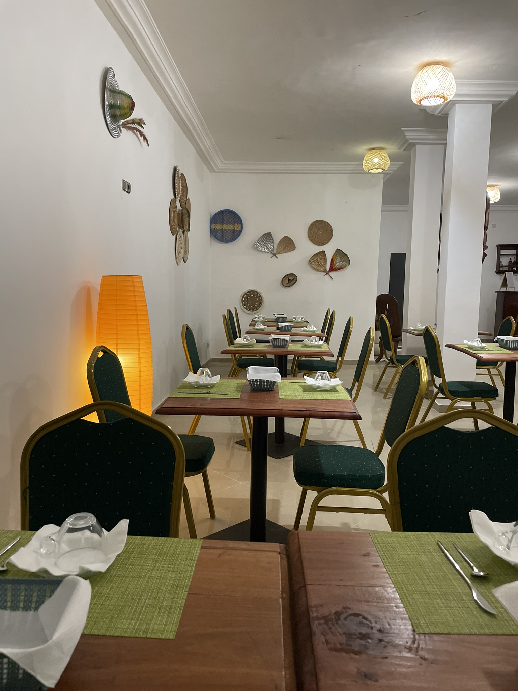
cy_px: 346
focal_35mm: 26
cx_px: 259
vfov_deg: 67.3
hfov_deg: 53.1
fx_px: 519
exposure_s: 1/50
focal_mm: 4.2
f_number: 1.6
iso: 500
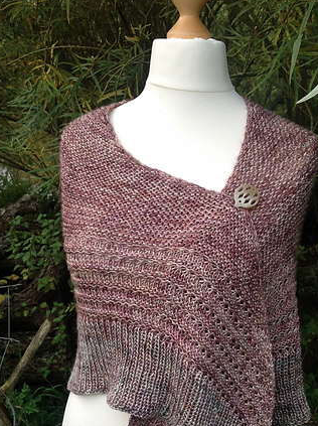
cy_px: 300
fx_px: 651
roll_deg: -1.3
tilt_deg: -16.8
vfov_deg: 35.7
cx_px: 166
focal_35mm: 53
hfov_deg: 27.5
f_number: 2.4
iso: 100
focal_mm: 4.28
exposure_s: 1/120
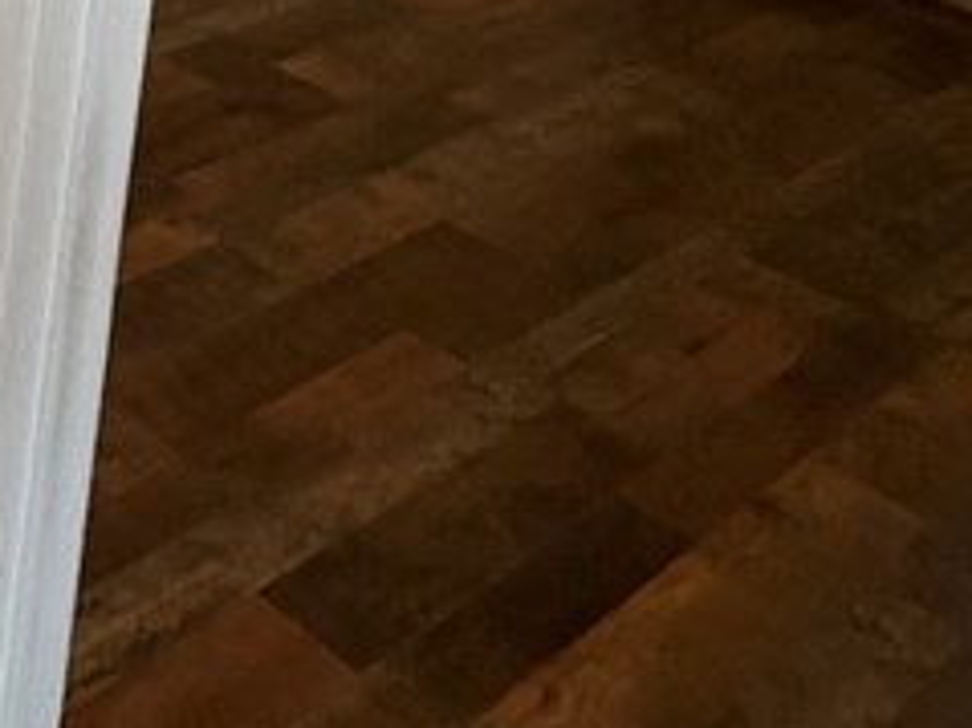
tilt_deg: -8.4
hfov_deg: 23.9
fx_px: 1684
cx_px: -557
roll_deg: -3.1
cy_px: -561
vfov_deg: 19.0
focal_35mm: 60
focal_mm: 2.22
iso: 320
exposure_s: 1/60
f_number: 2.2
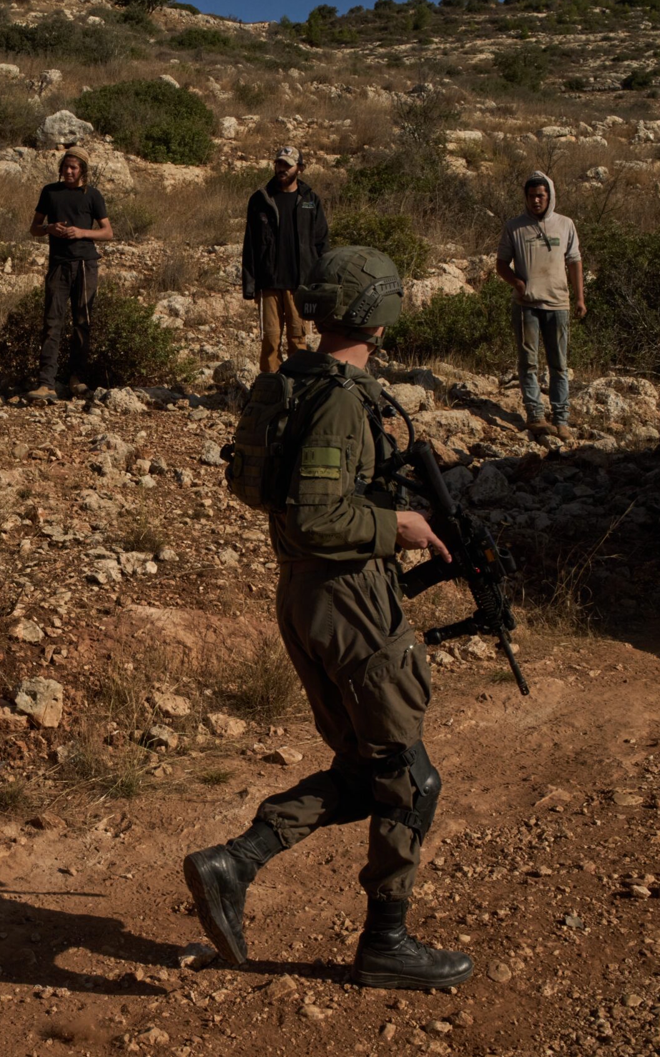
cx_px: 75
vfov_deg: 37.5
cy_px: 528
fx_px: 1554
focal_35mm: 54
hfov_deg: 23.4
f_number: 16
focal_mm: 35
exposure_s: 1/1600
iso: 800
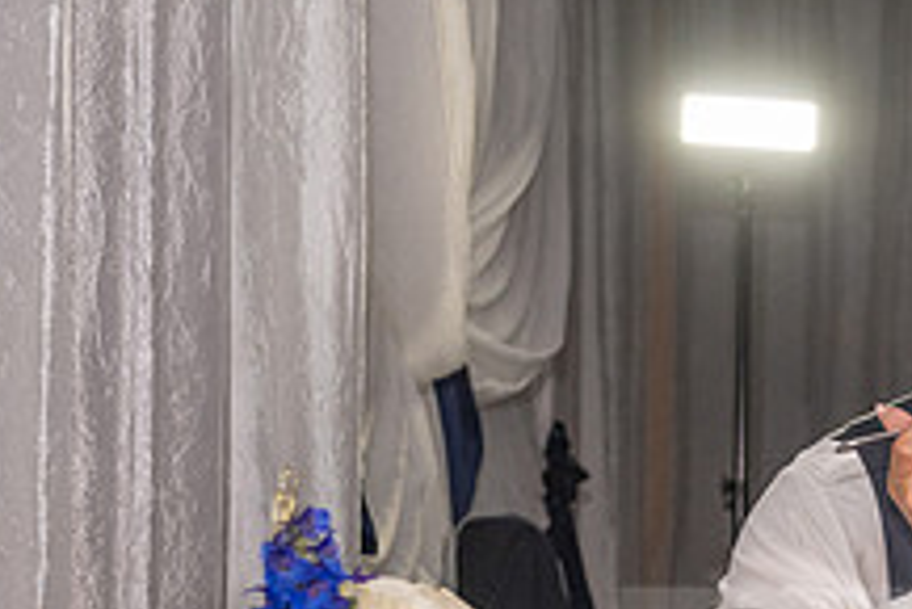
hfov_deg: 18.4
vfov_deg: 12.6
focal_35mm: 107
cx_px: 988
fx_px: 2712
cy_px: 687
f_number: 4.5
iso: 1600
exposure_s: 1/200
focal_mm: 40
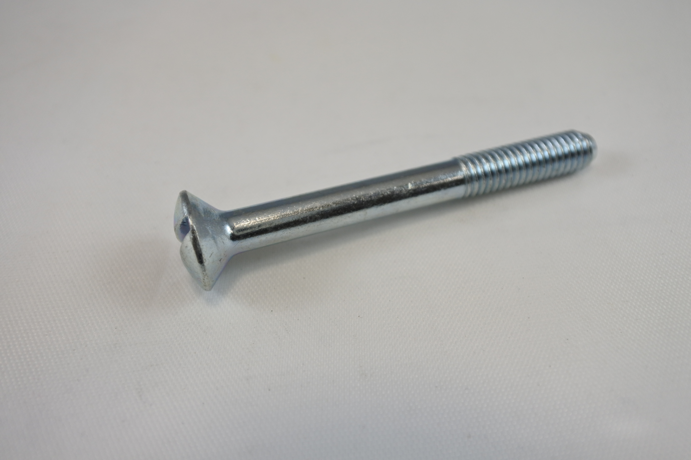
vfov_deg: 42.3
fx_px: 595
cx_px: 346
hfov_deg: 60.3
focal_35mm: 31
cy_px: 230
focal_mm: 11.6
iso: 250
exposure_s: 1/250
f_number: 3.8
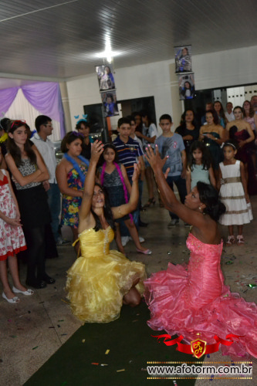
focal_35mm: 36
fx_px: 386
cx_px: 128
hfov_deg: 36.8
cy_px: 193
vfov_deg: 53.1
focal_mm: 24
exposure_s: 1/60
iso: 3200
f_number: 4
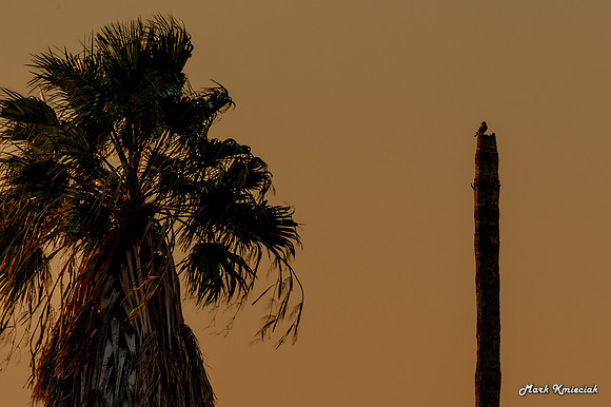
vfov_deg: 1.9
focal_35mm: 723
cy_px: 159
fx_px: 12261
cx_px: 442
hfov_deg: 2.9
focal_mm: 500
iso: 500
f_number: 9
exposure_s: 1/1000
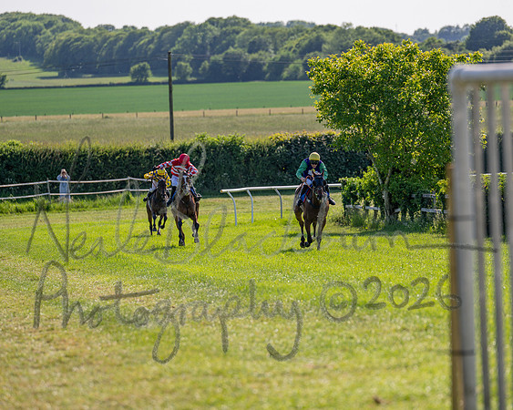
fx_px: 3420
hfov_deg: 8.6
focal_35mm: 225
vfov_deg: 6.9
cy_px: 205
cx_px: 256
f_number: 4
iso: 200
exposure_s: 1/1600
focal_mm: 200
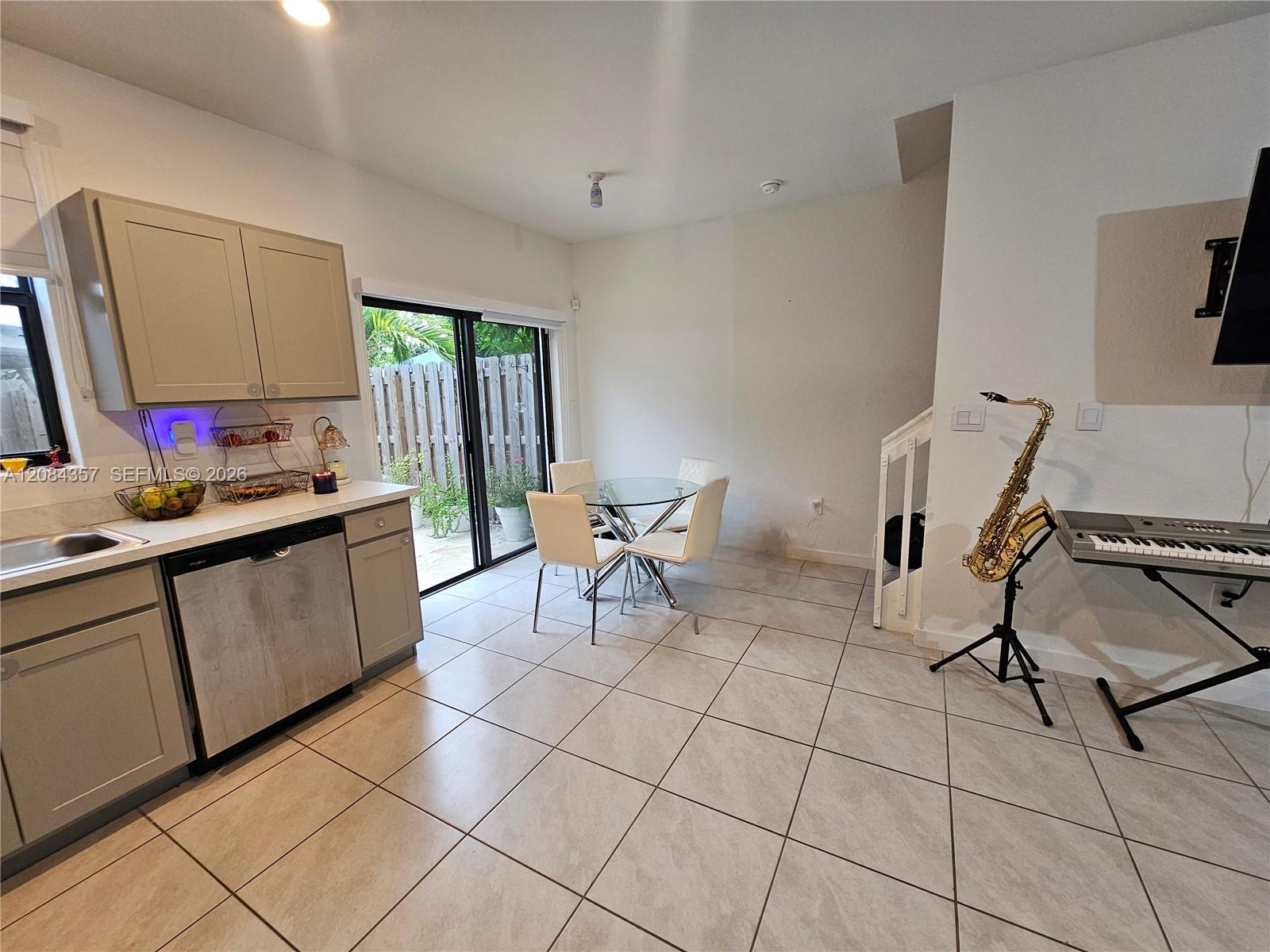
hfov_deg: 106.2
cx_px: 635
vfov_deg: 89.9
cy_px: 476
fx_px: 477
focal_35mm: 13
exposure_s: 1/60.2
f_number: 2.2
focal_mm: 2.2
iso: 160
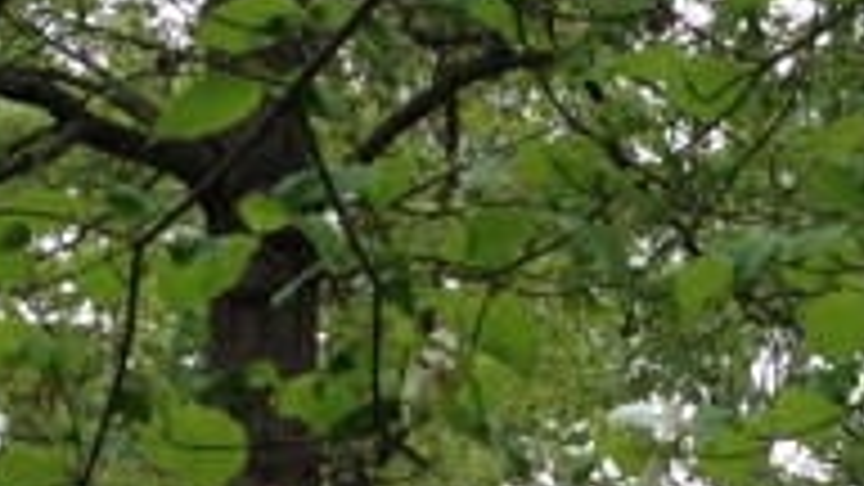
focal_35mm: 162
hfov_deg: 13.3
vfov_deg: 7.3
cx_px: 410
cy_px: 918
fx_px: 3711
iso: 50
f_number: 2.4
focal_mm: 4.28
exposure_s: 1/310
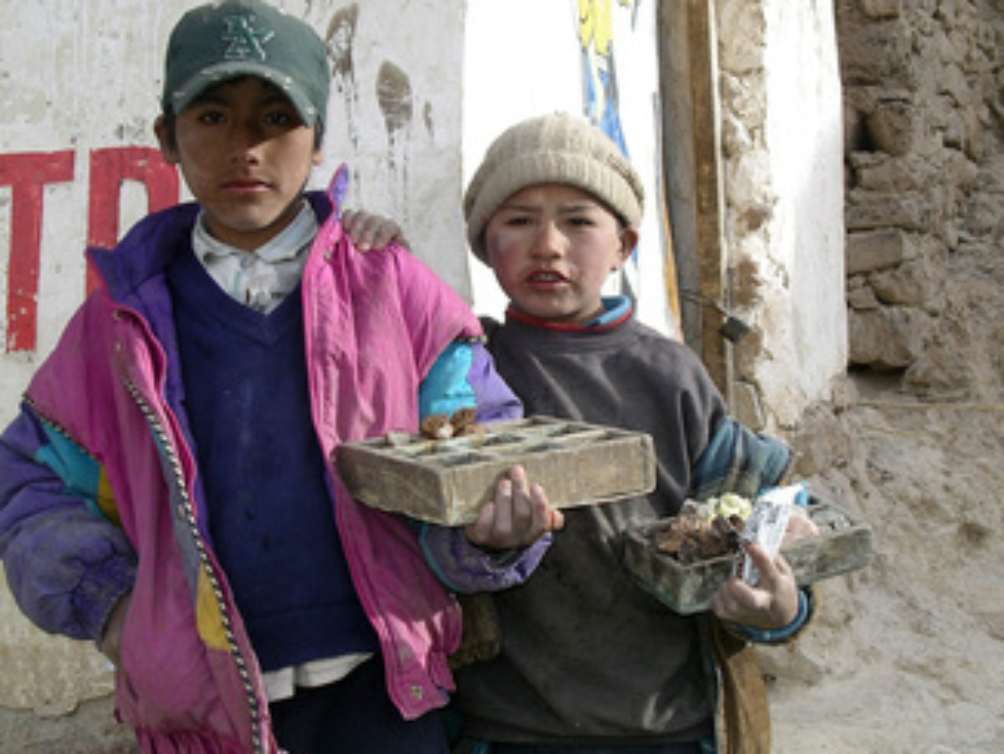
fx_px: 2148
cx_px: 513
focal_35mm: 74
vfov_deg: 19.9
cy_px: 379
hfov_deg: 26.3
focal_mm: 12.8
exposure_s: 1/312
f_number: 4
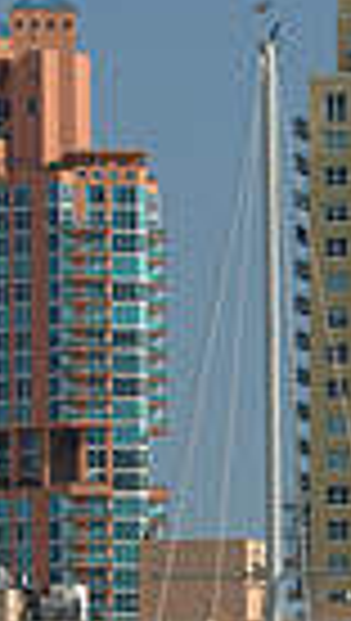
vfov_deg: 4.4
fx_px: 8164
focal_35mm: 495
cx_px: 556
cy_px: 562
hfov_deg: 2.5
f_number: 9
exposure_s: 1/320
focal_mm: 75
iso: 100
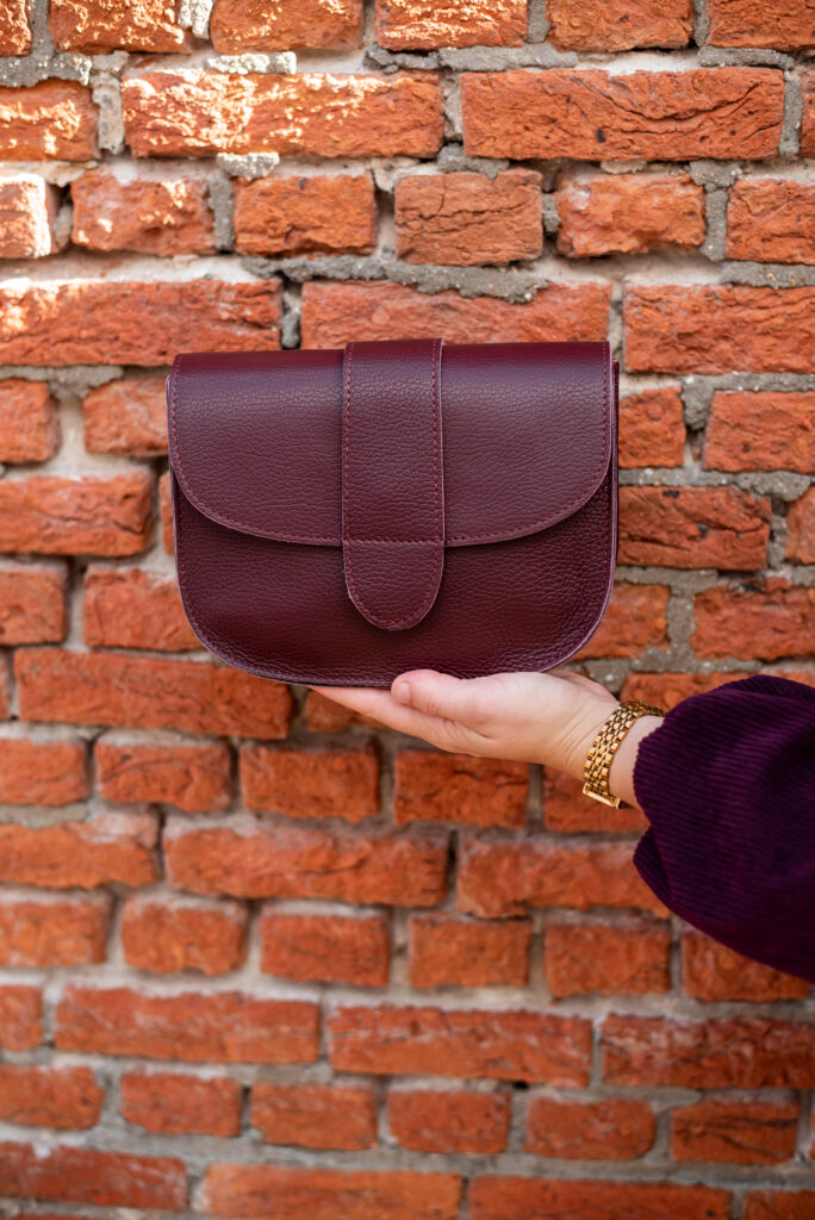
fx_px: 1695
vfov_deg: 39.6
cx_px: 408
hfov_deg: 27.0
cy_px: 610
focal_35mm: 50
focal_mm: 50
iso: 500
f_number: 2.5
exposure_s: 1/800
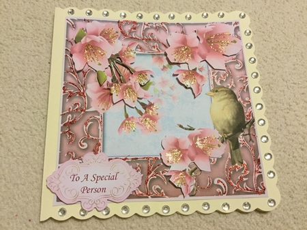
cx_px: 154
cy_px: 115
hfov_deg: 58.4
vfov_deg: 45.4
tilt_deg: -66.5
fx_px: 275
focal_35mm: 31
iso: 160
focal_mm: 3.3
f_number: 2.4
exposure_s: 1/33
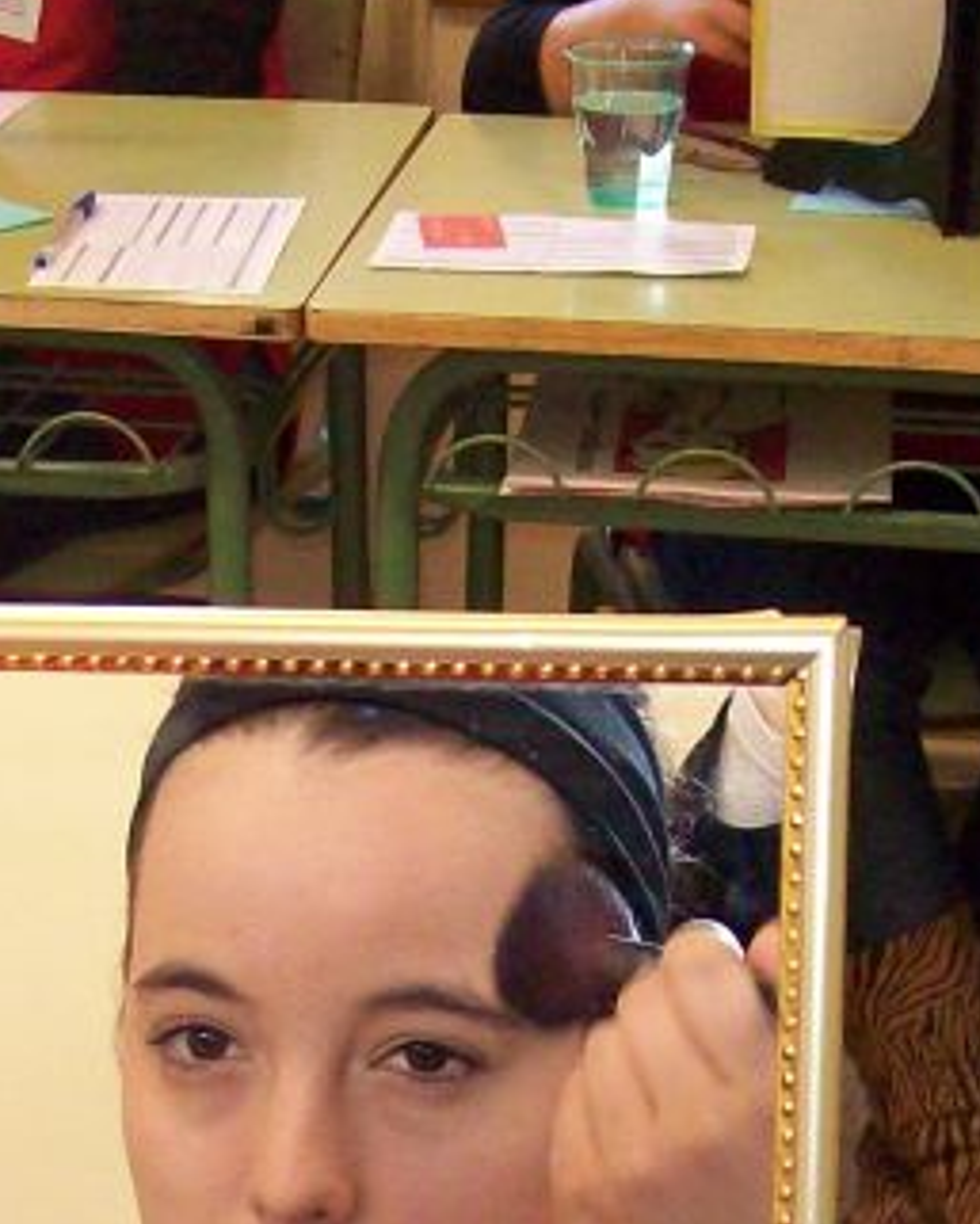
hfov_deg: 13.7
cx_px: 175
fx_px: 4059
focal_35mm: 112
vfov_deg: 16.8
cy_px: 1228
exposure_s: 1/64
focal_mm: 6
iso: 200
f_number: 2.7
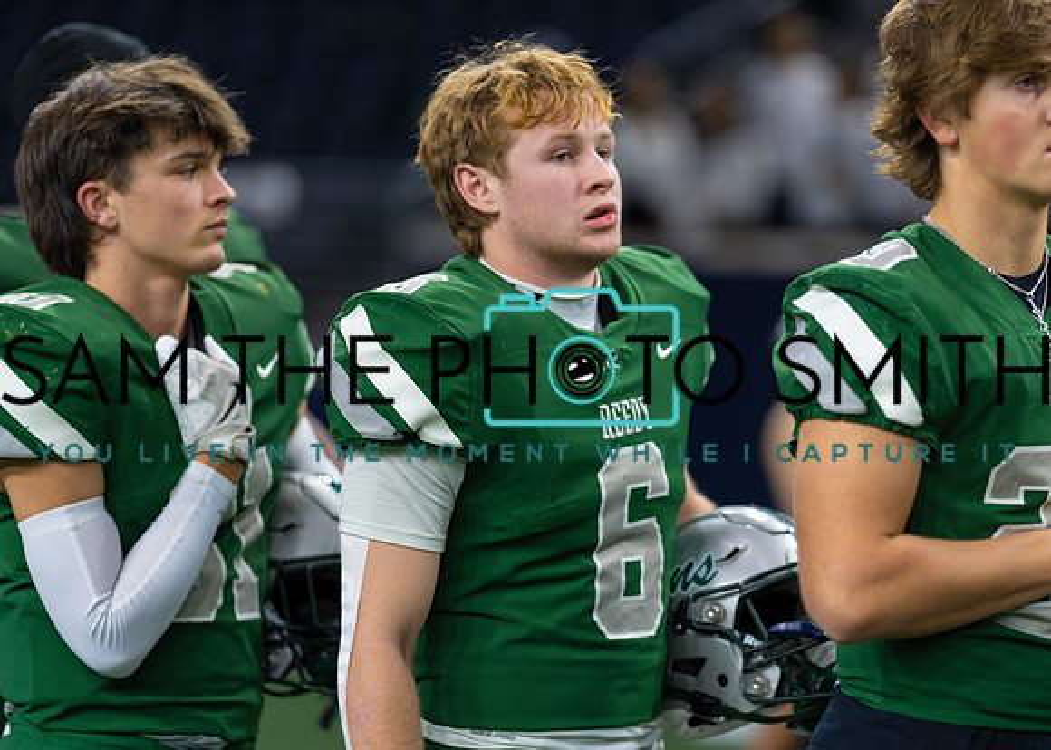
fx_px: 4221
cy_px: 375
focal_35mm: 141
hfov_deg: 14.2
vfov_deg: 10.2
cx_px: 526
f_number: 1.8
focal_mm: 135
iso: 500
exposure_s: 1/400
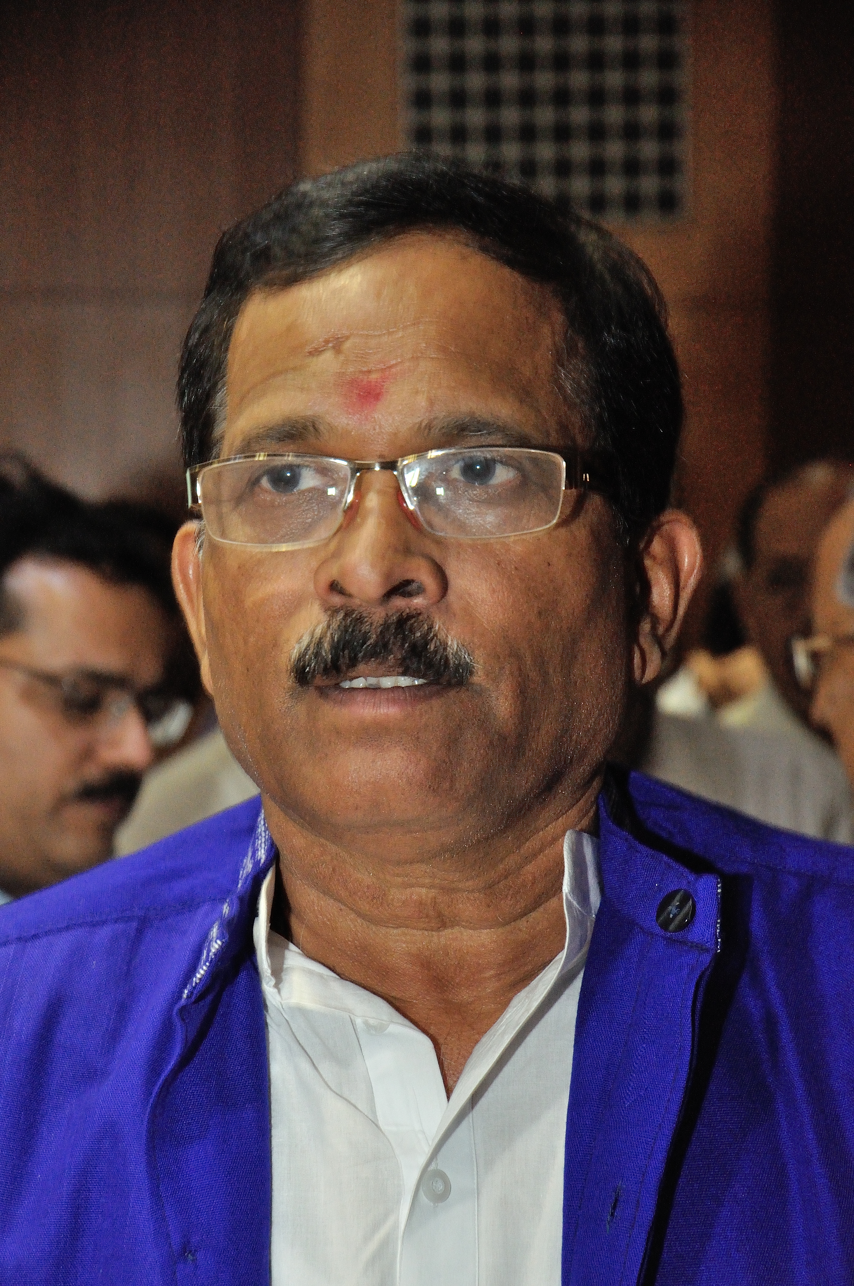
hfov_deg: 14.0
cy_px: 643
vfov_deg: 20.9
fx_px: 3478
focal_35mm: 98
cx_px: 427
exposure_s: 1/60
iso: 1600
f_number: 5.3
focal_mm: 65
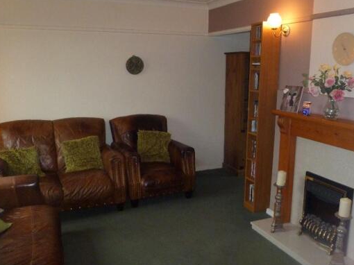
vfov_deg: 44.1
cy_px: 137
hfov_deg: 56.8
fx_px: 327
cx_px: 184
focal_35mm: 32
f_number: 3.3
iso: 400
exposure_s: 1/30
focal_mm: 5
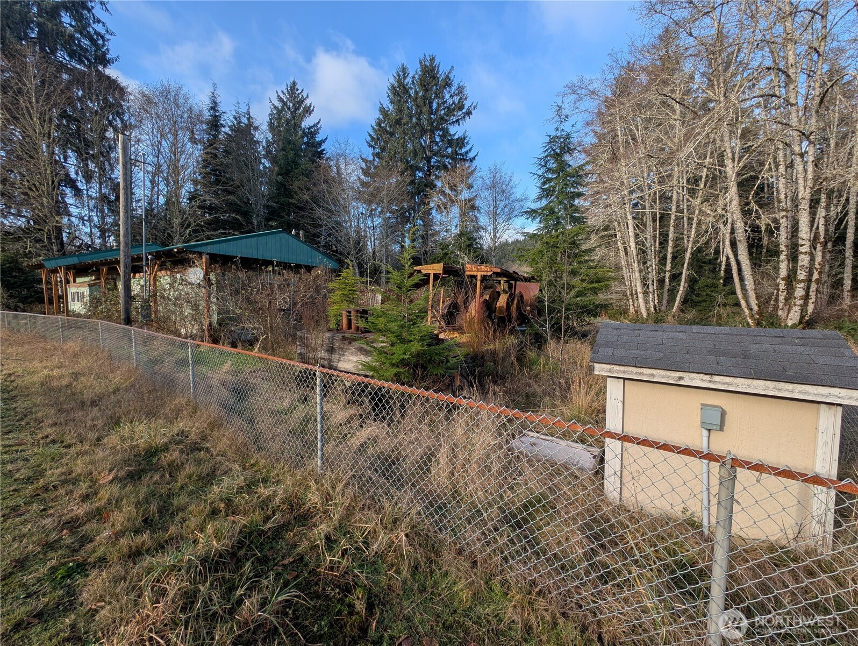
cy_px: 323
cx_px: 429
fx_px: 298
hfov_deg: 110.5
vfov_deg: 94.6
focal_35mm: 12
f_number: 1.95
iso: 41
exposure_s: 1/573
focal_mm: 2.23
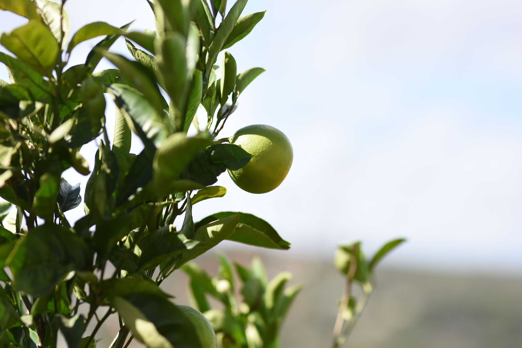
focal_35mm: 128
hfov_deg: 16.1
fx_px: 1849
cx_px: 261
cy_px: 174
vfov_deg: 10.8
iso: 250
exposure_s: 1/8000
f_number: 1.7
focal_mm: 85
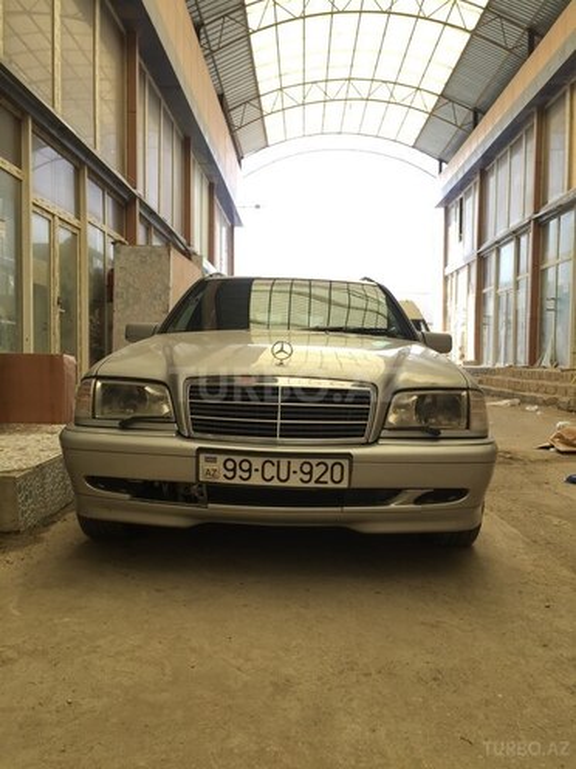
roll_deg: -1.3
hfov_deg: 48.2
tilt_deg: -0.7
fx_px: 643
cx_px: 288
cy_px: 384
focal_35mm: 29
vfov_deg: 61.7
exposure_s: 1/329
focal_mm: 4.15
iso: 32
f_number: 2.2
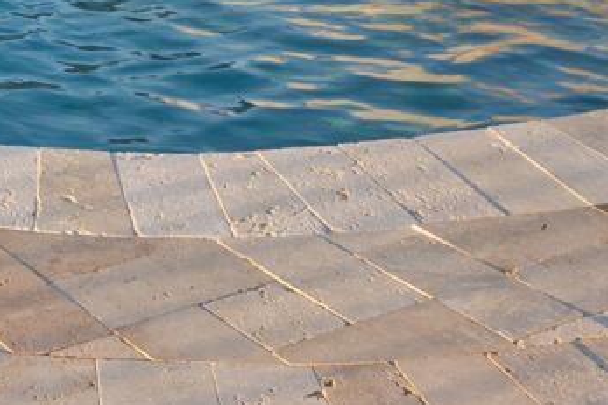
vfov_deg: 10.9
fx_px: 1823
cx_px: -58
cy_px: -539
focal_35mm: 108
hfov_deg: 18.2
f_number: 9
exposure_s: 1/30
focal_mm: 10
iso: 250
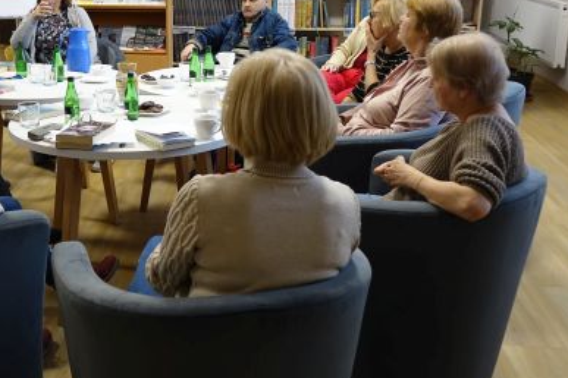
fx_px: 757
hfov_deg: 40.3
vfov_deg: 28.0
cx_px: 163
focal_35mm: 48
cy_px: 138
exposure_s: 1/30
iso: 500
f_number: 2.8
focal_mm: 10.7
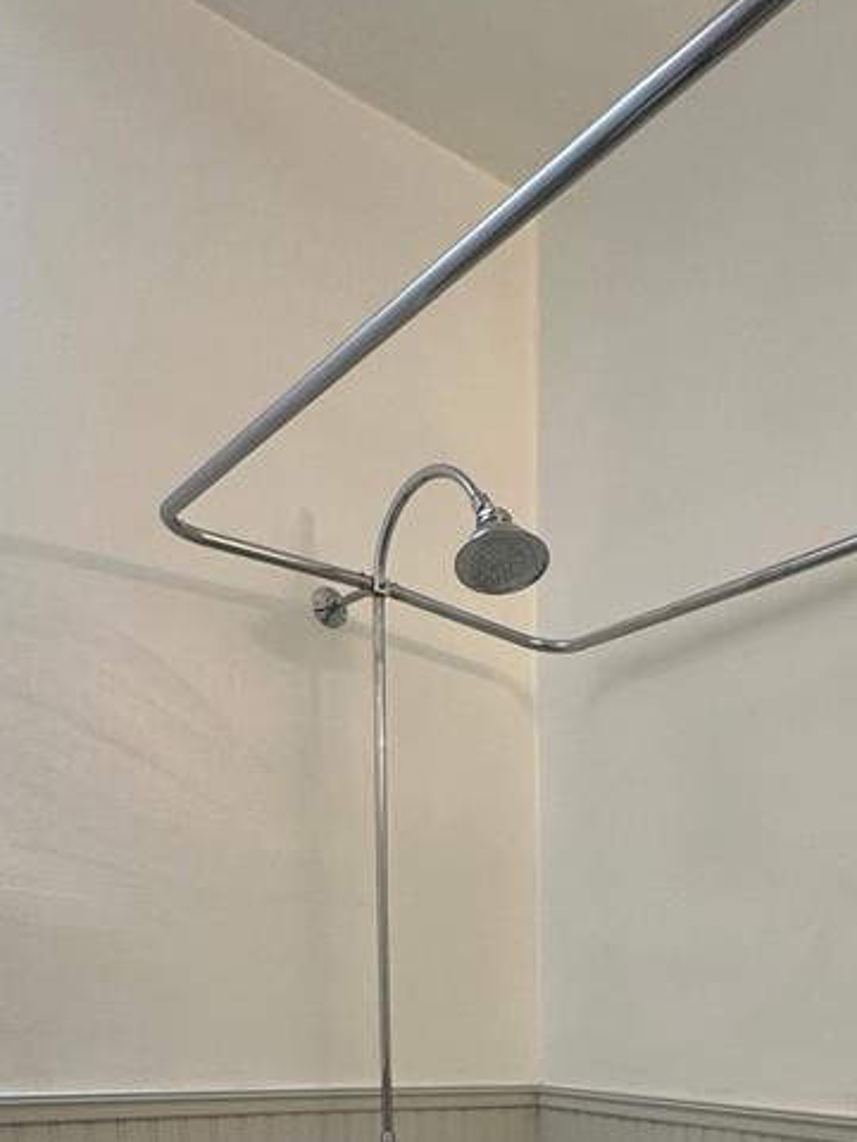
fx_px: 1155
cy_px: 1249
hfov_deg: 38.8
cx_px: 709
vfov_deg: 42.0
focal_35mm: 35
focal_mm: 2.22
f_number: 2.2
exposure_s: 1/120
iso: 64
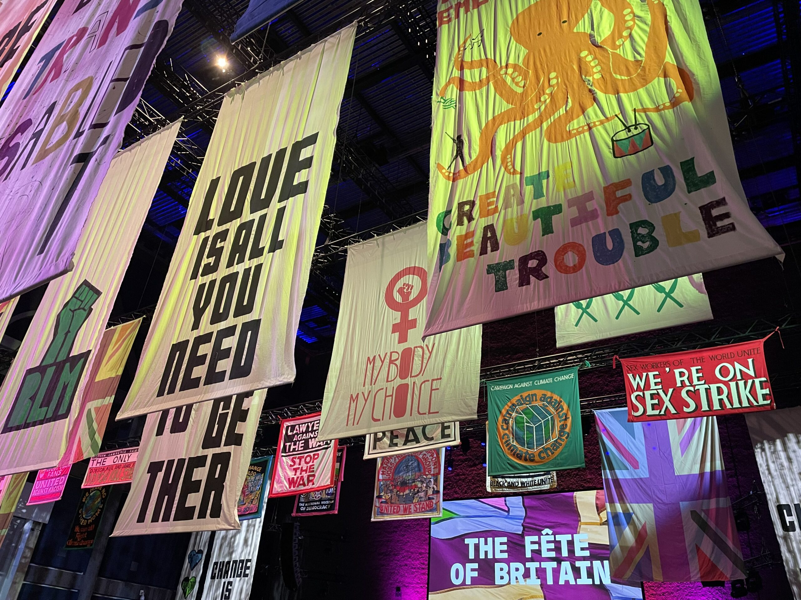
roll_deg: -3.7
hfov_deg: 67.3
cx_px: 400
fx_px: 602
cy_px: 300
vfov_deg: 53.1
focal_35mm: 26
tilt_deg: +32.7
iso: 400
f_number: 1.6
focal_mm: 4.2
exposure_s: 1/48
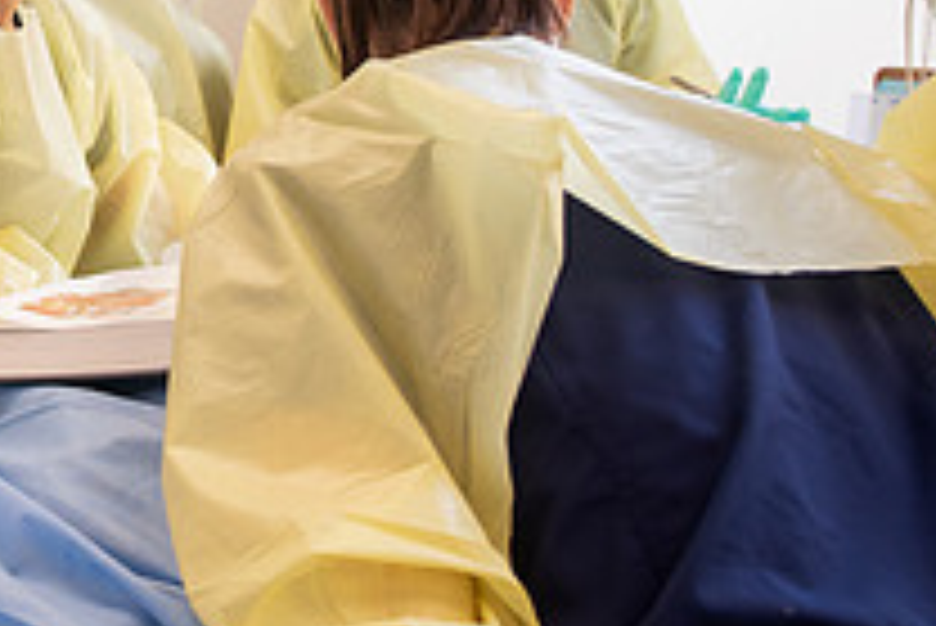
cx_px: -76
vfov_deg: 19.7
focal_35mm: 67
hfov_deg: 27.6
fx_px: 1743
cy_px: 2
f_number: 3.5
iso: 500
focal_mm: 24
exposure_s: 1/200
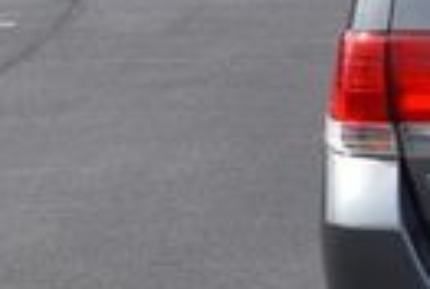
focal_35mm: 278
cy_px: -77
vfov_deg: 4.9
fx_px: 3328
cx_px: 807
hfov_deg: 7.2
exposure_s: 1/320
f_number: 8
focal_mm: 38
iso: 100
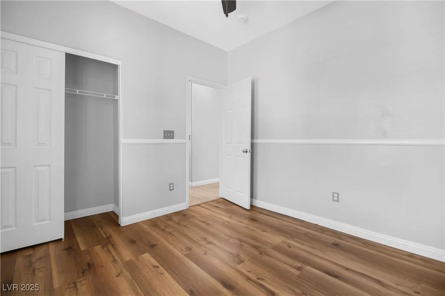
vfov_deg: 77.3
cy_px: 148
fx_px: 185
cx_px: 222
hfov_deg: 100.4
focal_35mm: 15
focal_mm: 10
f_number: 7.1
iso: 1600
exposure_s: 1/30
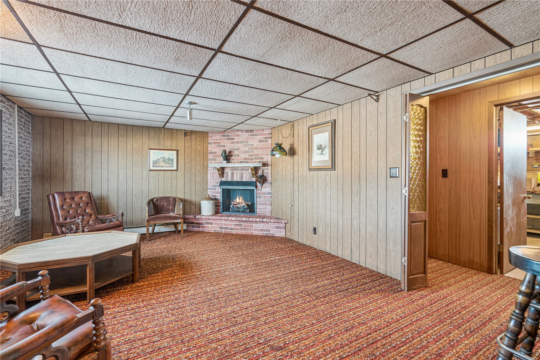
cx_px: 270
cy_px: 180
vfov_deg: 73.7
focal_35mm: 16
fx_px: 240
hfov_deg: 96.7
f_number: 10
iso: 400
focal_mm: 16
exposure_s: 1
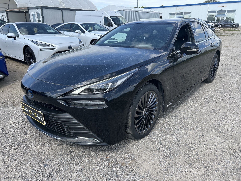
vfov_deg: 53.1
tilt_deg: -19.4
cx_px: 120
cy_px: 90
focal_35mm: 26
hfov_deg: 67.3
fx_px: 181
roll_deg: +1.5
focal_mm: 5.7
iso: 50
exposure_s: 1/1698
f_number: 1.5
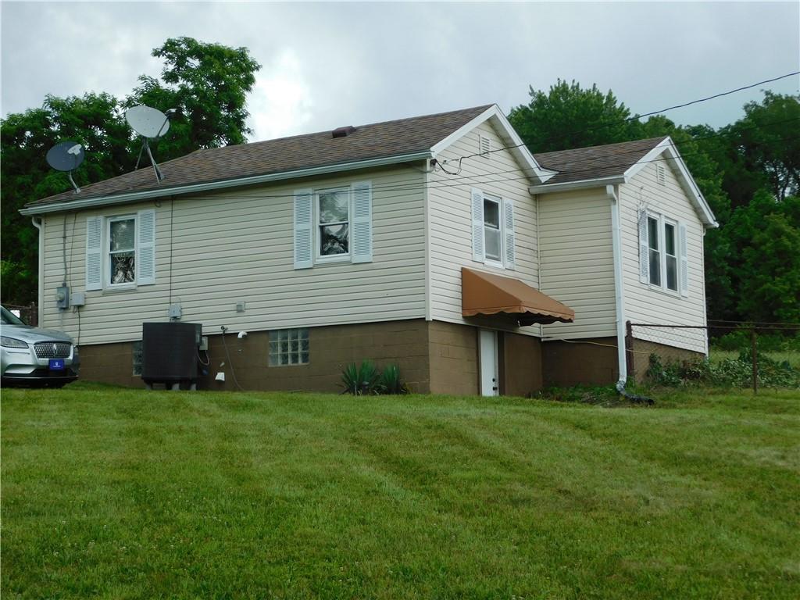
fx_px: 1641
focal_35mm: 71
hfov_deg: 27.4
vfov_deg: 20.7
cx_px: 400
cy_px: 300
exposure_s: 1/250
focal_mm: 12.6
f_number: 4.3
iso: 125
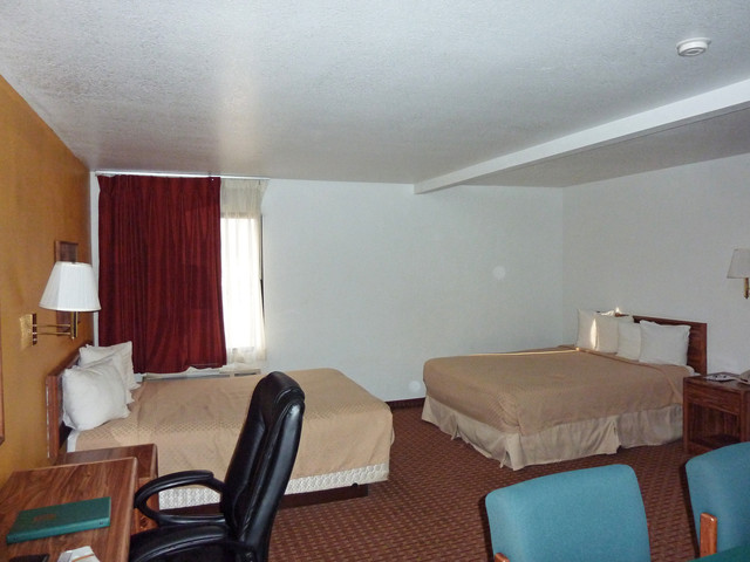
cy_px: 281
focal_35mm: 25
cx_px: 375
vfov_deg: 54.9
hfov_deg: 69.4
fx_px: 542
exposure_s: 1/125
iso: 400
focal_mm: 4.1
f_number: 3.3
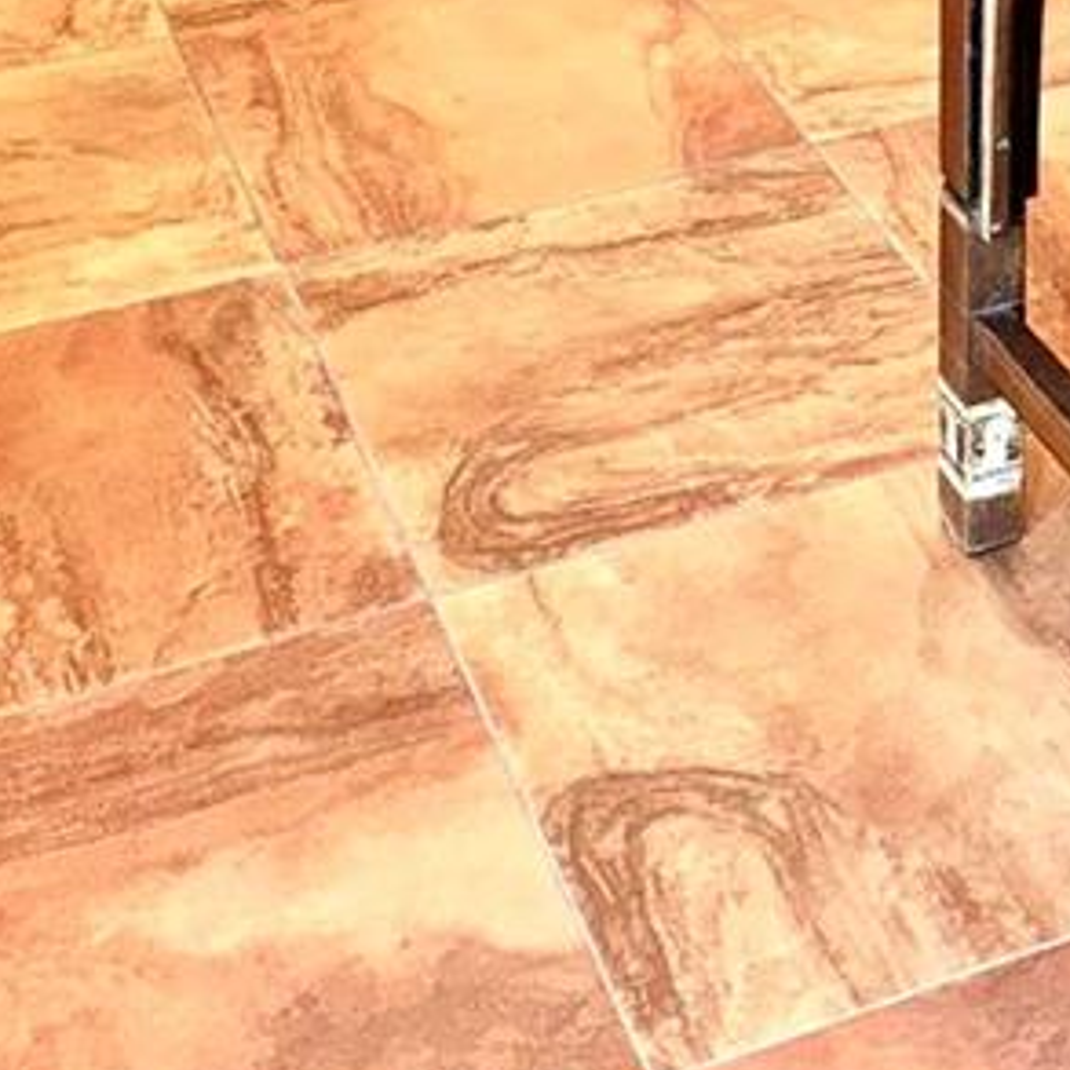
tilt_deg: -7.1
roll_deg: +0.1
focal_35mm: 87
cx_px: 979
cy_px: -949
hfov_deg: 19.6
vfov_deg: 16.2
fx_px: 3043
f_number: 1.78
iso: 64
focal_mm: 6.76
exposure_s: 1/120
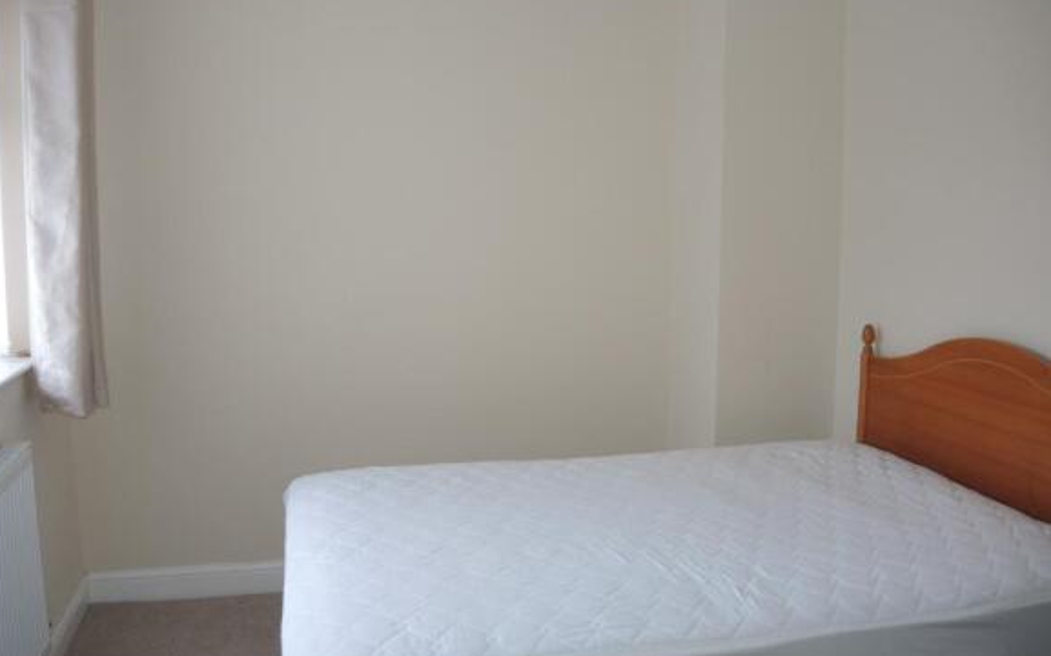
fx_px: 859
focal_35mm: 30
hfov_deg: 62.9
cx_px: 522
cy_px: 292
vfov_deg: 41.7
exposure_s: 1/40
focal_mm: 6
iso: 90
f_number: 2
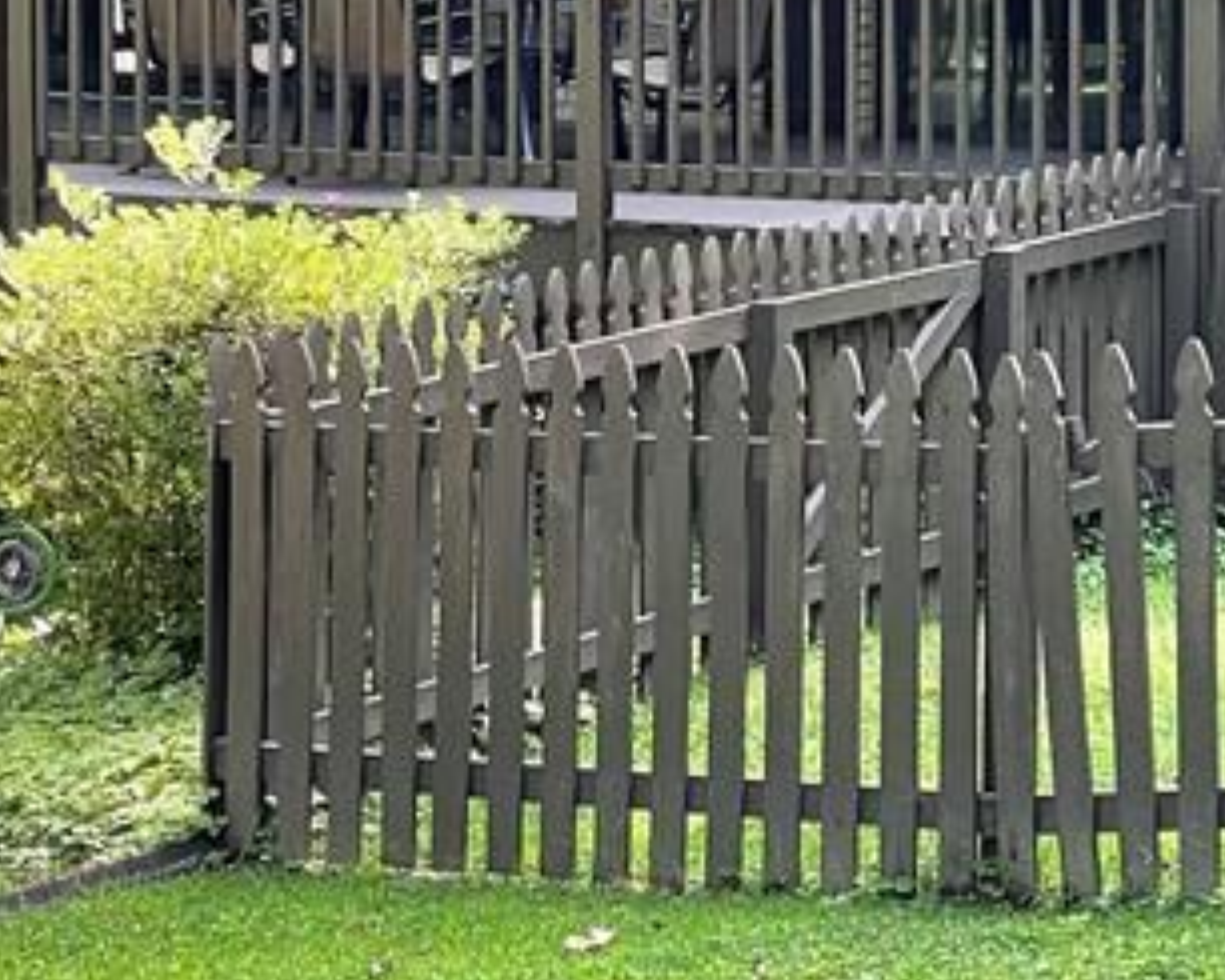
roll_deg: -0.9
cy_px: -36
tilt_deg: -1.2
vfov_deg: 9.0
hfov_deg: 11.3
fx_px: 6165
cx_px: 1073
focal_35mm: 170
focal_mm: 6
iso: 40
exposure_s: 1/122
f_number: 2
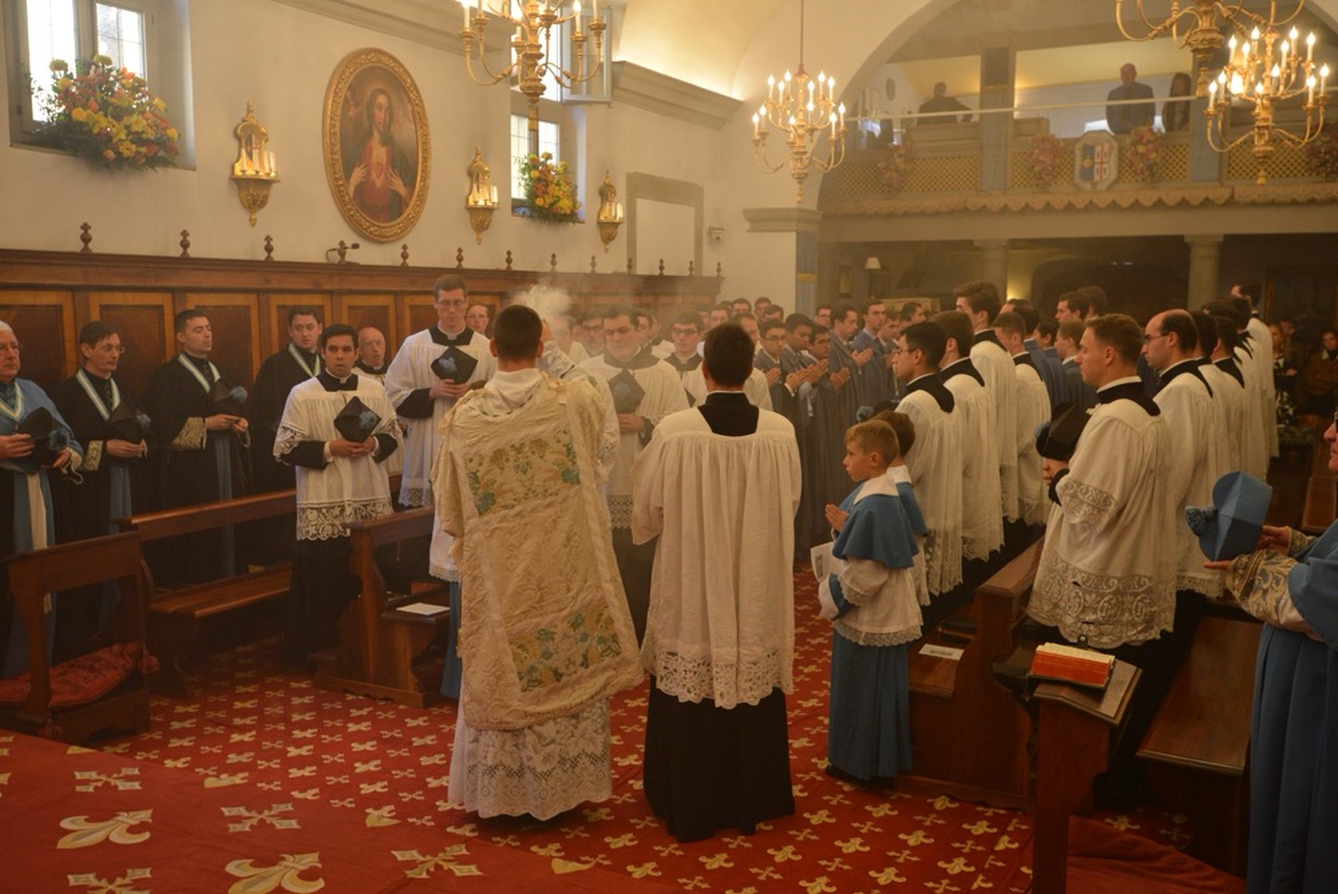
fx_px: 1302
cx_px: 669
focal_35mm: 35
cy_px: 447
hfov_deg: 54.4
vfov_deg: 37.9
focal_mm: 35
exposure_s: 1/125
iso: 1600
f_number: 5.6
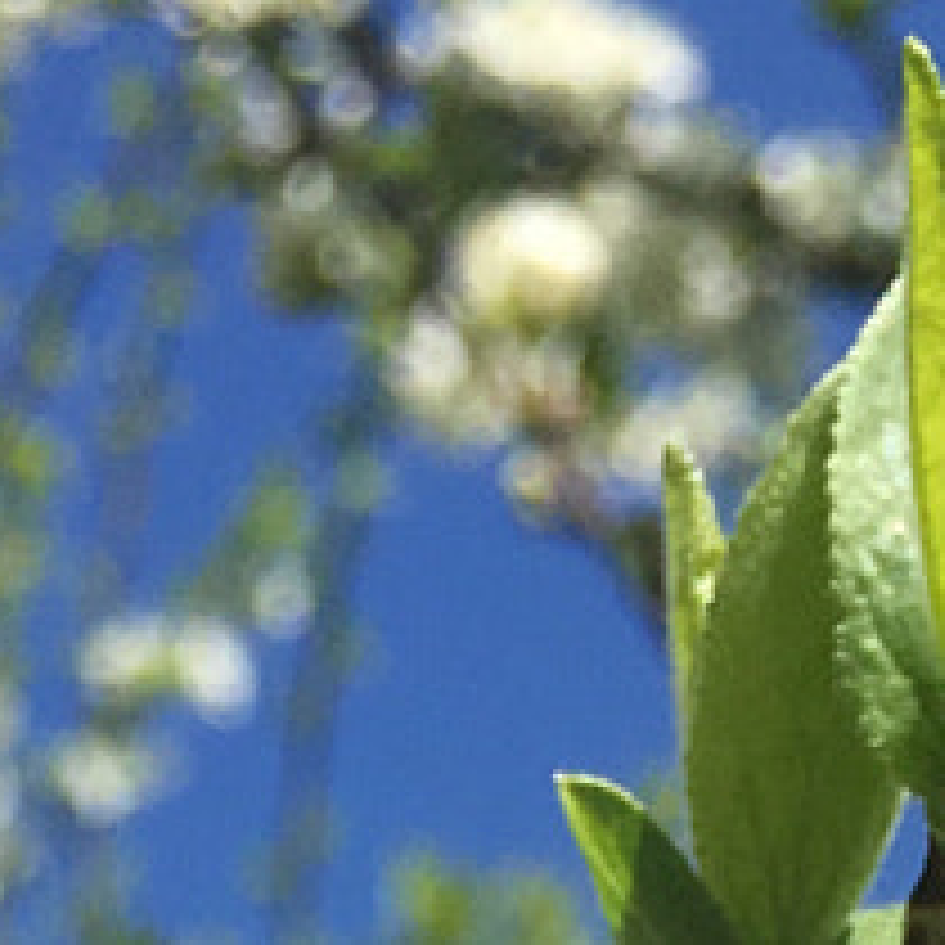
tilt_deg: +12.8
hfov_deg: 9.0
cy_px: 3276
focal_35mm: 195
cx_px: 297
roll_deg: +2.0
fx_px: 6023
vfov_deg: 7.4
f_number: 2.2
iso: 25
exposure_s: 1/1789
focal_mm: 4.15
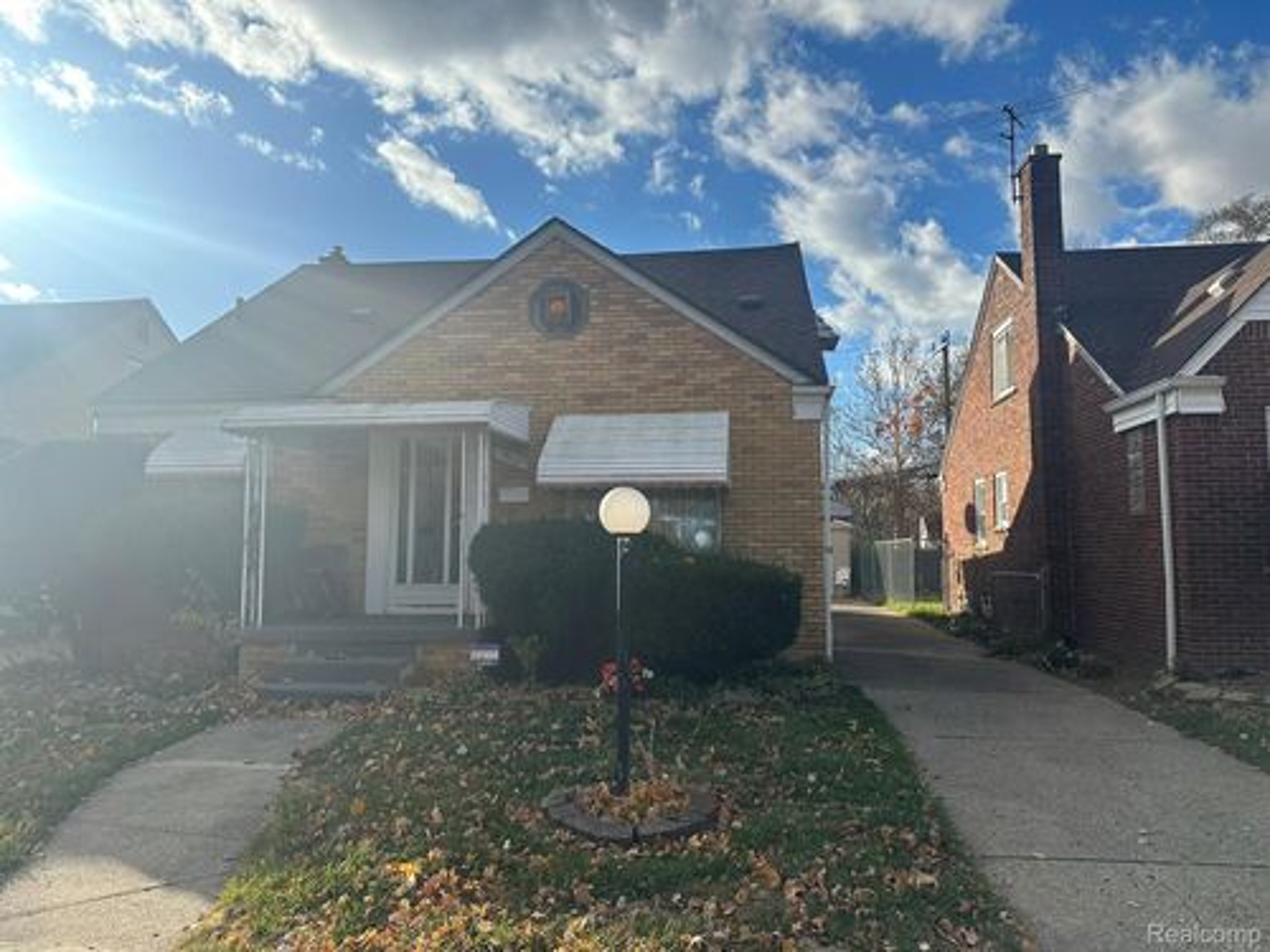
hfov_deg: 71.6
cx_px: 635
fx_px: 881
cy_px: 476
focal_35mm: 24
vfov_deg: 56.8
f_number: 1.78
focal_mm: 6.86
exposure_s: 1/4348
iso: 80
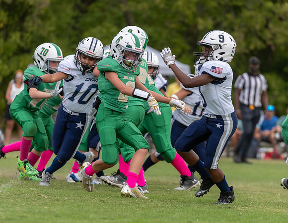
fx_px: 2472
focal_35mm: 293
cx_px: 138
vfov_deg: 5.2
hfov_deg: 6.7
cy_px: 135
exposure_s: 1/1250
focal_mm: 200
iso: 200
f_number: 3.5
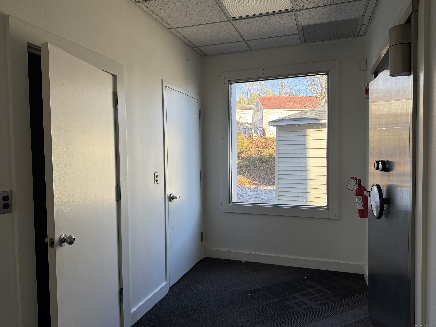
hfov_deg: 71.6
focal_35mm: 24
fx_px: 302
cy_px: 164
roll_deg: +0.7
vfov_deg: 56.8
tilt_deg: -1.5
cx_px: 218
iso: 100
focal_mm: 6.76
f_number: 1.78
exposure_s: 1/254
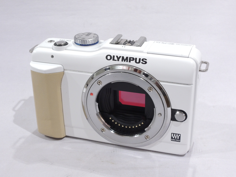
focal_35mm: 62
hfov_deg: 31.2
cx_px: 118
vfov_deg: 23.7
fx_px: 423
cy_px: 88
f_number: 5.2
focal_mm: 11.1
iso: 400
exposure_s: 1/50
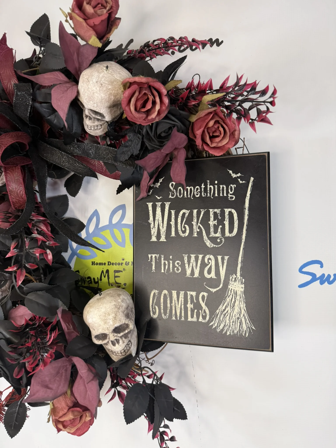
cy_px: 224
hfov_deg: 56.8
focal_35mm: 24
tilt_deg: +2.5
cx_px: 168
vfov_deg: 71.6
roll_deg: +2.1
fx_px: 311
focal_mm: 6.76
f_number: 1.78
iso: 64
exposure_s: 1/120
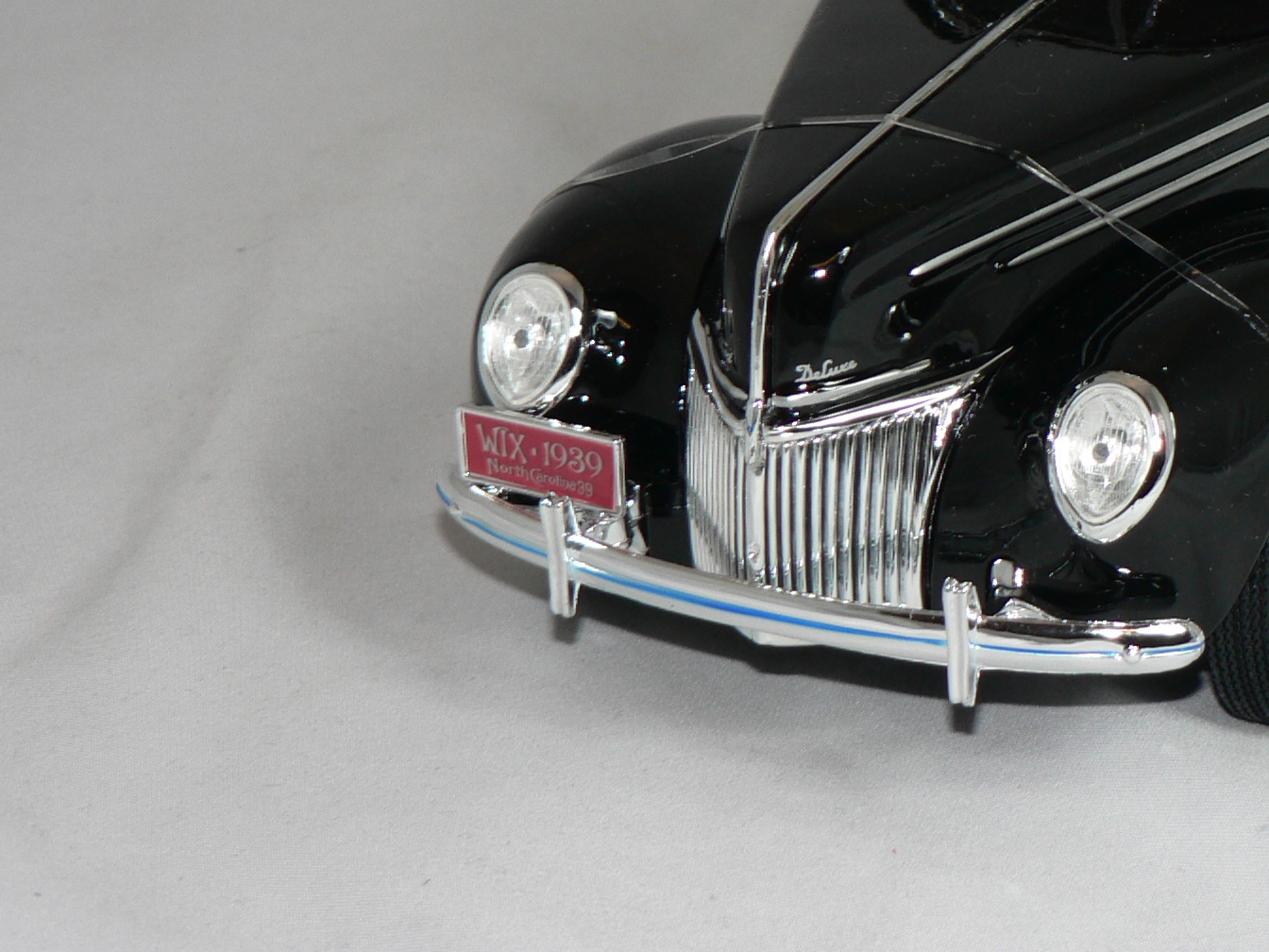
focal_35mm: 120
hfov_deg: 16.2
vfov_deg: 12.3
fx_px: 4399
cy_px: 96
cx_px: 1109
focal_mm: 10.5
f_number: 3.2
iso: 80
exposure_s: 1/60
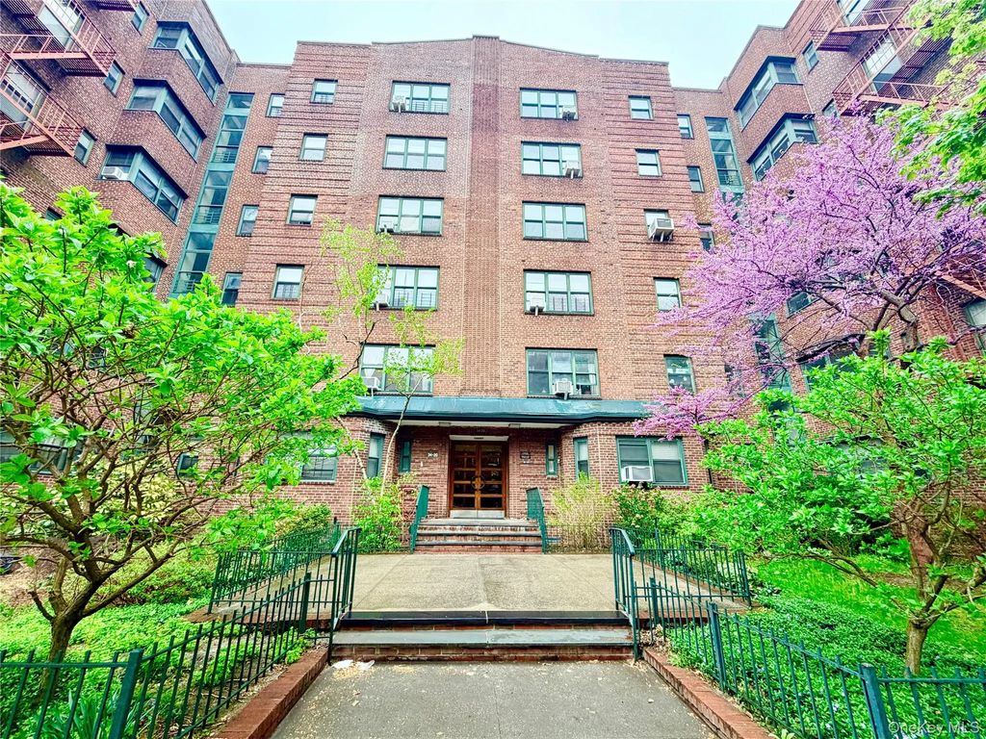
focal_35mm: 14
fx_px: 399
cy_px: 370
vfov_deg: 85.7
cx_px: 493
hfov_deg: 102.1
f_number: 2.2
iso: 100
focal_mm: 2.22
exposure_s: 1/121
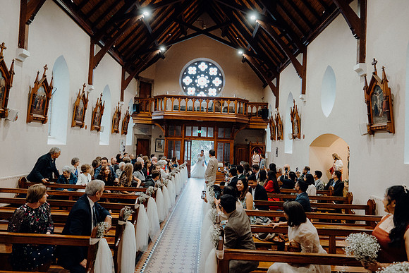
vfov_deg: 53.2
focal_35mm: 24
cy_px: 136
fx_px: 273
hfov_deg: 73.7
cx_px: 204
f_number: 3.5
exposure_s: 1/160
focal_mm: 24
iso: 2000
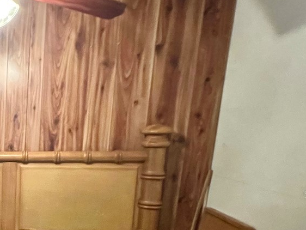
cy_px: 194
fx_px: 327
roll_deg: +0.7
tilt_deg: -12.7
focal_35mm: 37
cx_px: -80
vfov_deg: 36.9
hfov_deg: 36.0
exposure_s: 1/40
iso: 1250
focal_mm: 1.57
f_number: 1.8
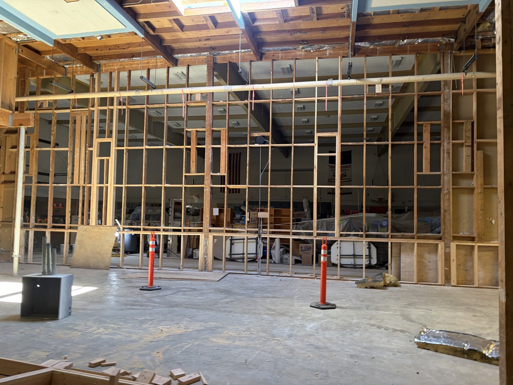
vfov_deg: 53.1
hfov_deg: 67.3
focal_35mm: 26
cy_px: 192
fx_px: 385
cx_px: 256
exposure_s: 1/64
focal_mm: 5.96
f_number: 1.6
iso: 125
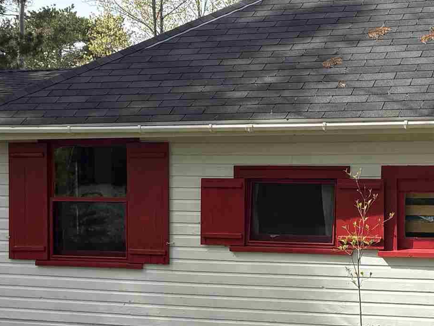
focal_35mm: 87
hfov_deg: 22.5
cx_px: 232
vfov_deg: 17.0
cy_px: 209
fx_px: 1091
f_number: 1.6
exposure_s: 1/2012
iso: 50
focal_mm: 5.96
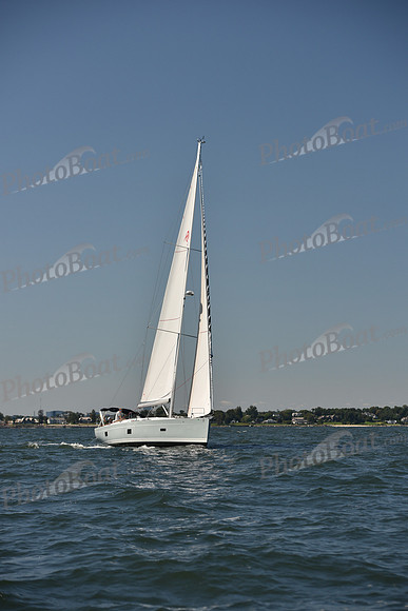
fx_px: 1614
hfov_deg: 14.4
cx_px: 204
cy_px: 306
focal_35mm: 95
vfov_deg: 21.5
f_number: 4.5
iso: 250
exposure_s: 1/1600
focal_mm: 95
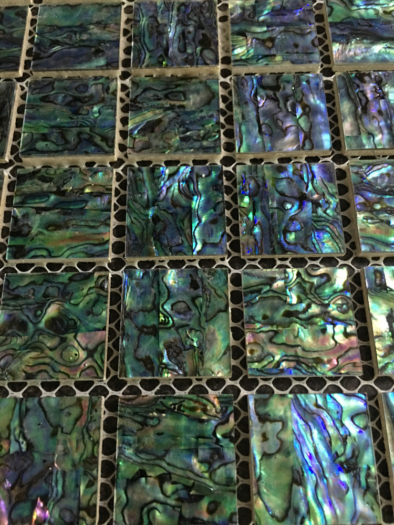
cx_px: 197
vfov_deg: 61.7
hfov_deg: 48.2
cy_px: 262
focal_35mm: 29
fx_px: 440
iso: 160
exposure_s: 1/8
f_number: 2.2
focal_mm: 4.15
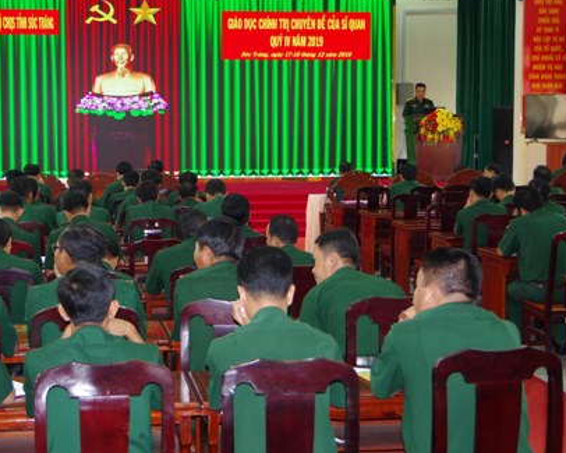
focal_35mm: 69
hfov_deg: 27.5
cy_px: 165
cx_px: 215
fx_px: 1152
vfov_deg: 22.2
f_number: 4.5
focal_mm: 31
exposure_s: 1/40
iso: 800
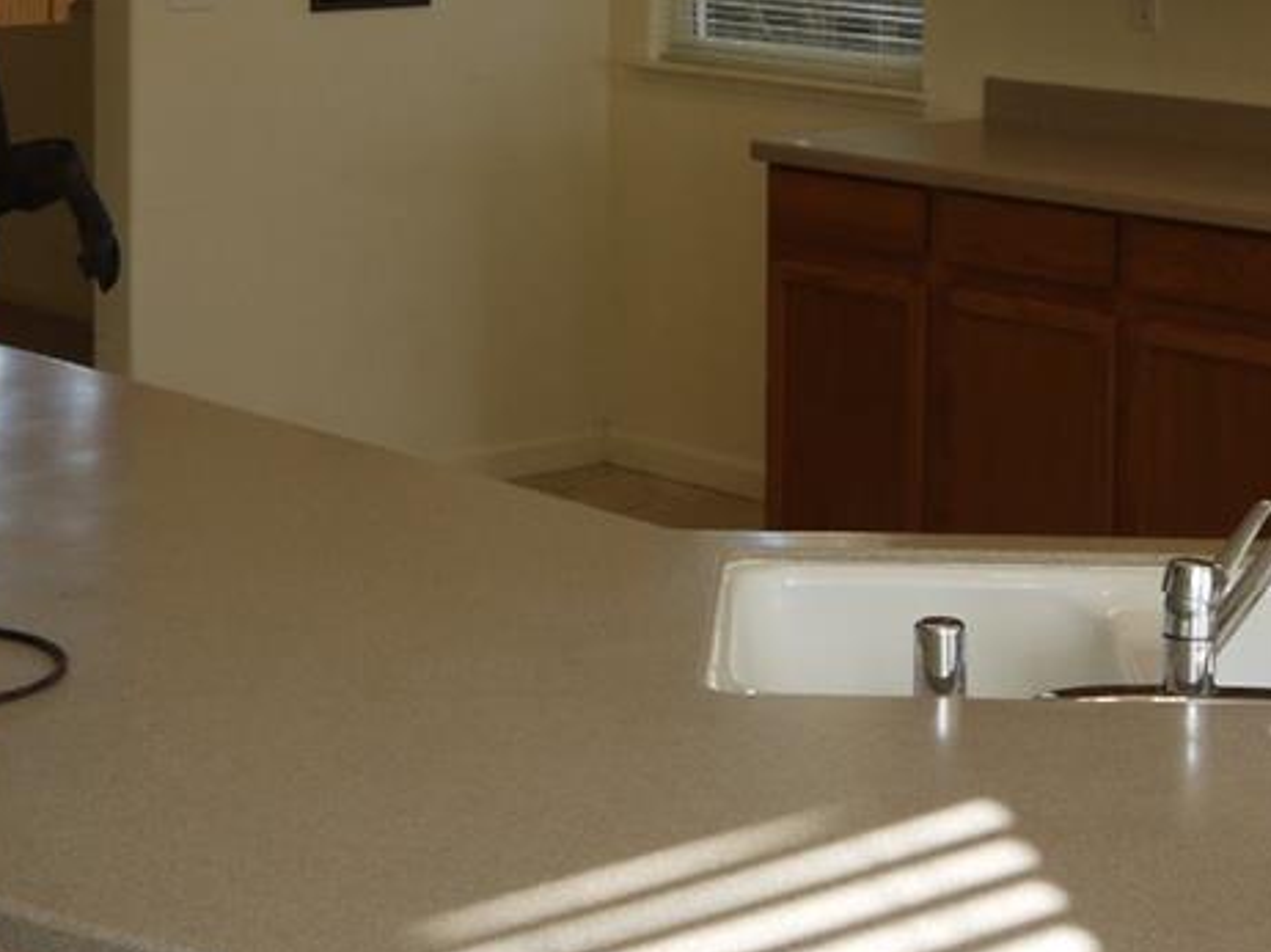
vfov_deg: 15.7
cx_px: 666
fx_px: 3340
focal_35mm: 91
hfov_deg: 21.5
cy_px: -129
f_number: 4
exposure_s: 1/100
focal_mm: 14
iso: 160
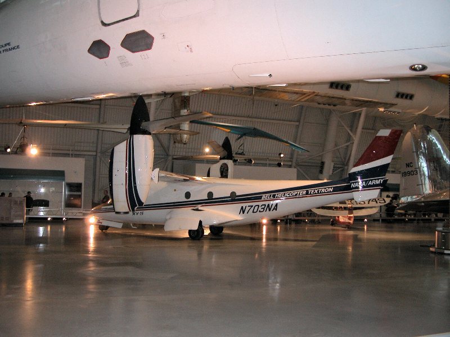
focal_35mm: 35
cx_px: 225
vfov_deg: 40.7
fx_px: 455
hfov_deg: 52.6
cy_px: 168
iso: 200
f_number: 2.8
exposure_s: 1/60
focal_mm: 9
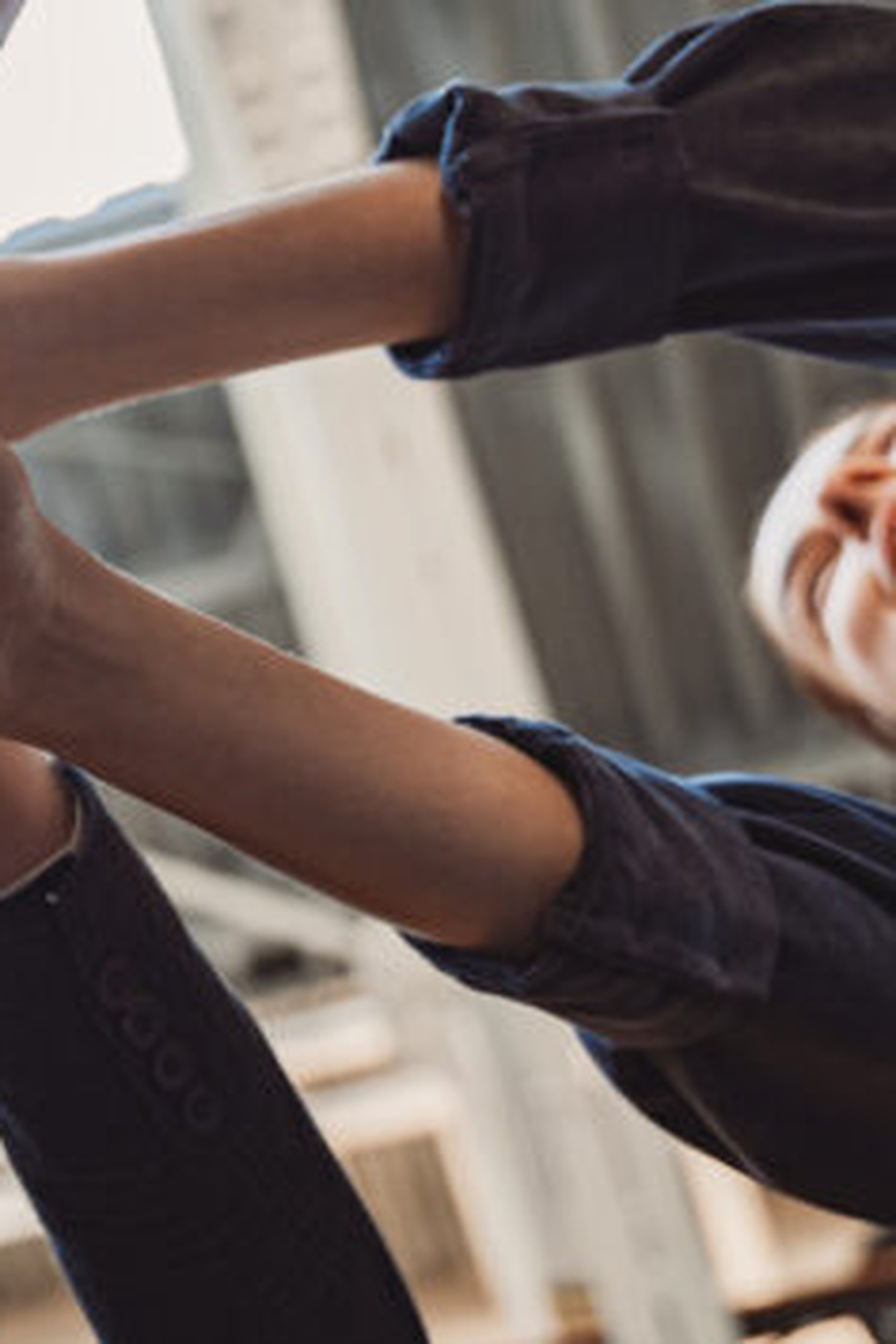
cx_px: -380
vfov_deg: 26.1
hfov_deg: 16.3
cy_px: 638
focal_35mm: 78
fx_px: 2894
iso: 800
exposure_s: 1/160
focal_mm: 35.7
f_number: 2.8
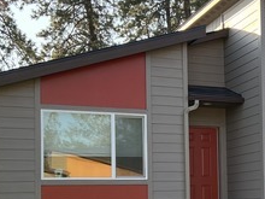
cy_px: 169
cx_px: 261
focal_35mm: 79
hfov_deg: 23.7
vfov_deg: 18.4
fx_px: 605
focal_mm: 5.7
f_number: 1.5
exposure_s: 1/658
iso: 50
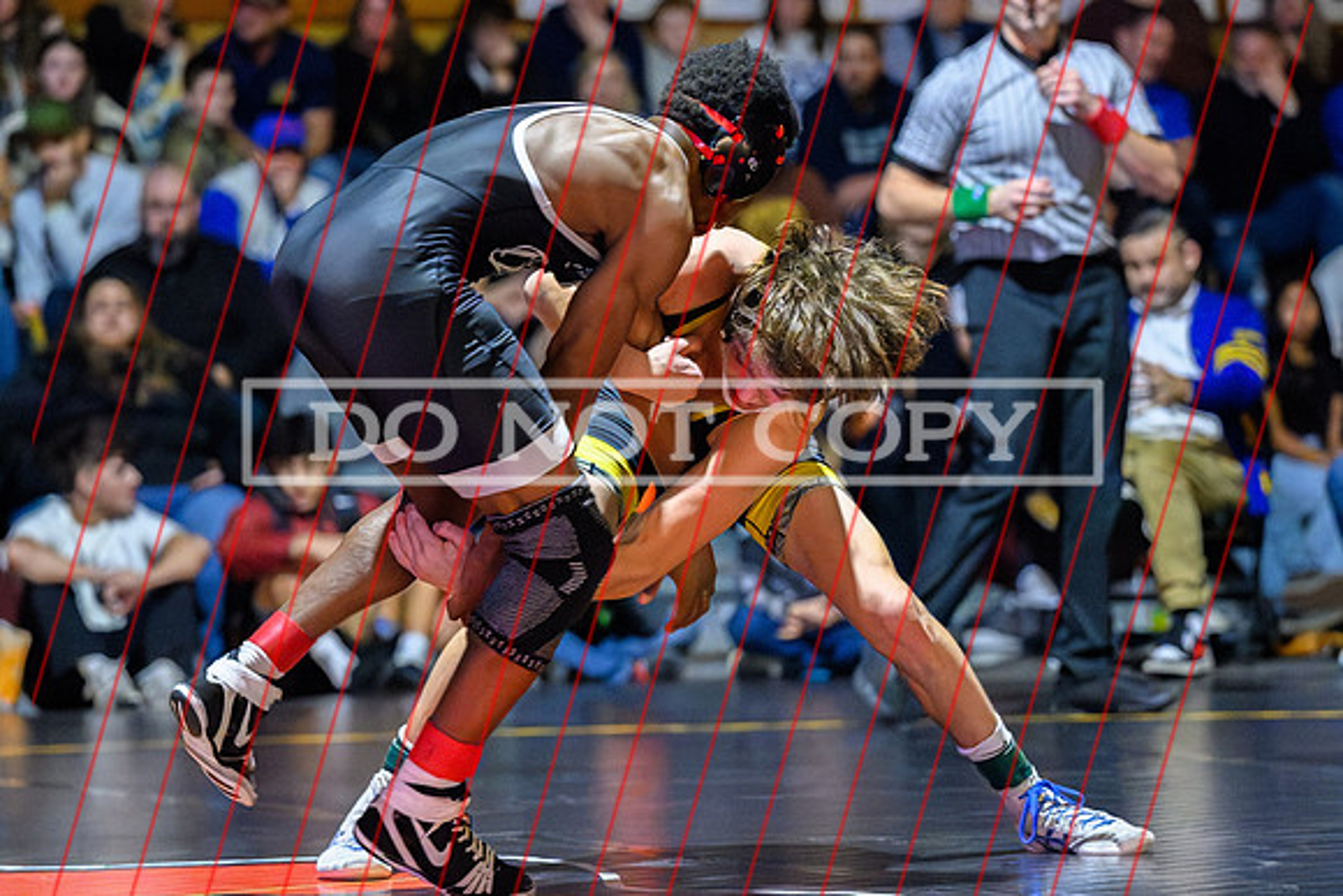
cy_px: 485
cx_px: 719
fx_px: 5653
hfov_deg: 13.5
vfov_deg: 9.1
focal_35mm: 151
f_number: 2.8
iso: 25600
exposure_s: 1/640
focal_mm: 115
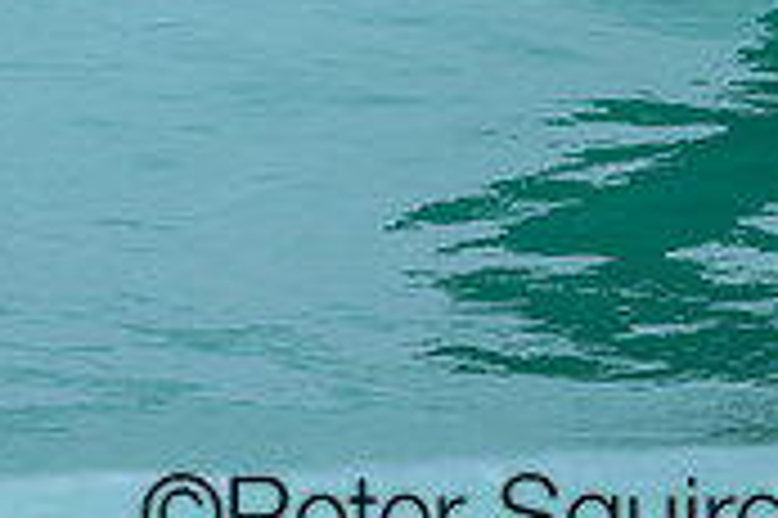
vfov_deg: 0.4
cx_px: 319
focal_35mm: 3345
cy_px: -179
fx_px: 72219
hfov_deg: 0.6
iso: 320
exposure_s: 1/2000
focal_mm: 800
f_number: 6.3
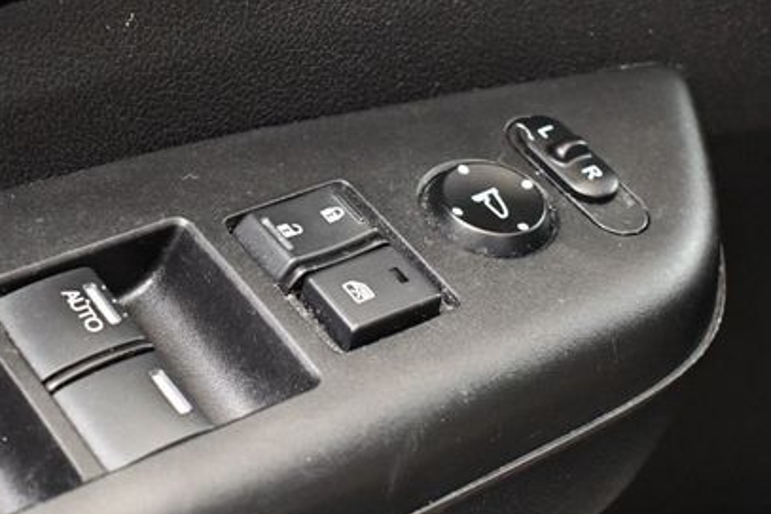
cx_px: 197
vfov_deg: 16.1
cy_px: 281
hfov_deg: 23.7
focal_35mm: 85
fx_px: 1820
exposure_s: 1/60
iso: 4500
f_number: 4
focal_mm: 27
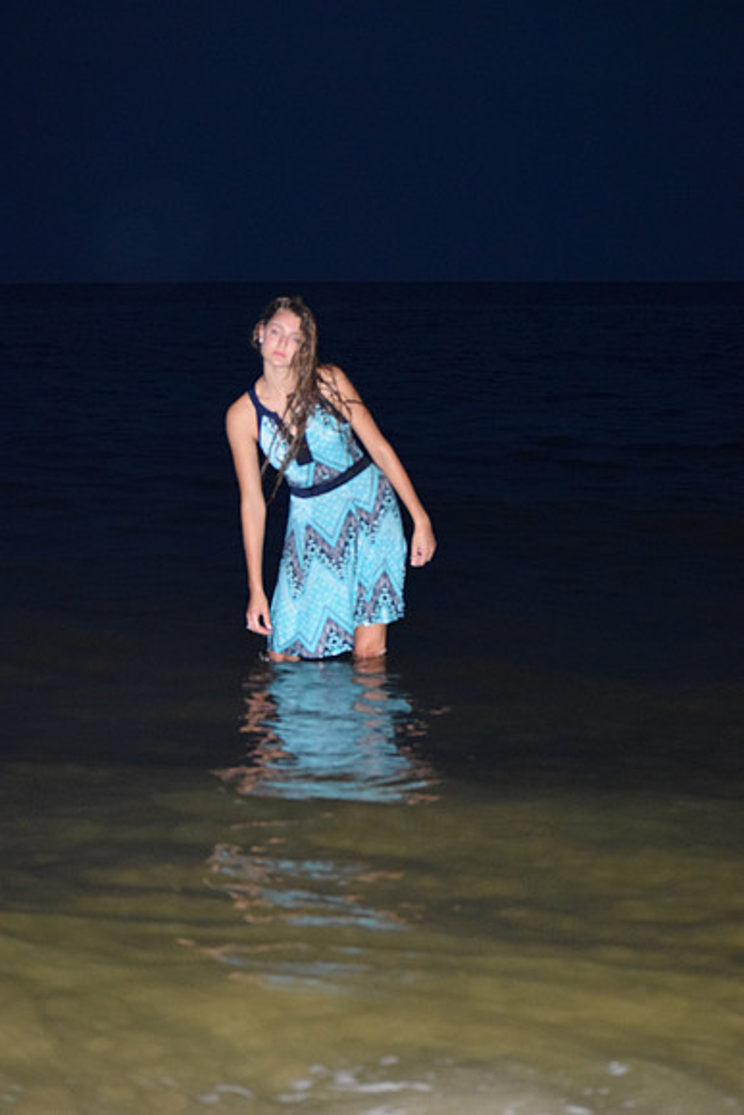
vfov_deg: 22.6
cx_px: 372
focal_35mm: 90
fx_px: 2788
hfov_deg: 15.2
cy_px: 558
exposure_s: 1/60
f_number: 4
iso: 3200
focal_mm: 60
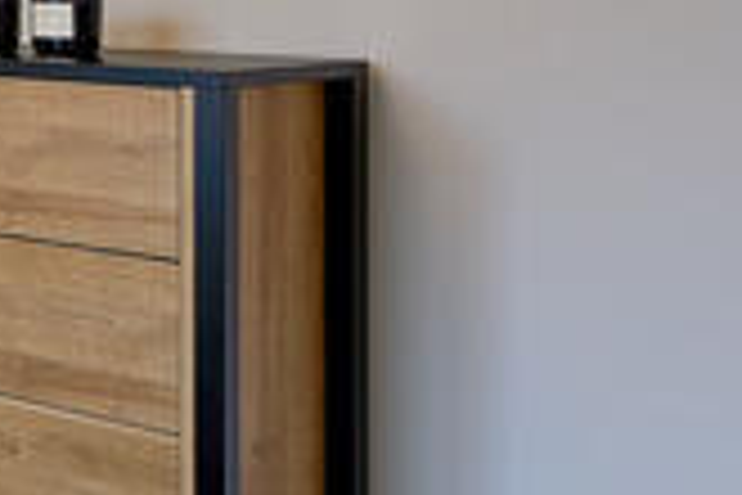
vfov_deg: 18.0
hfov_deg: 14.7
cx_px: -1088
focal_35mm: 73
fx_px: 1504
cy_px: -47
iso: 100
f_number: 10
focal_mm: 14
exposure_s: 1/2.5
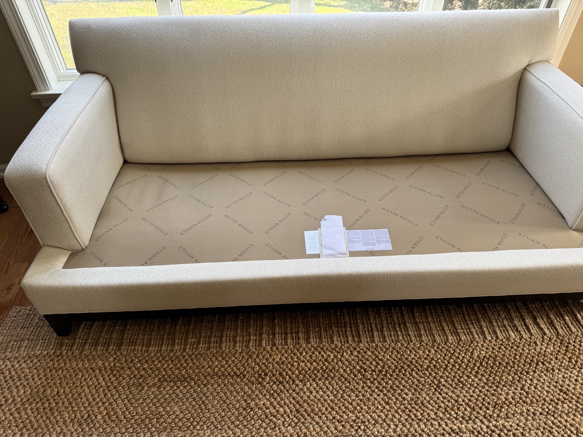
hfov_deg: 71.6
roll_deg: +1.7
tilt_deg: -41.7
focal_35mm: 24
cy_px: 218
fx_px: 404
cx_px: 292
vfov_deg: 56.8
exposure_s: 1/121
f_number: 1.78
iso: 100
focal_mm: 6.76
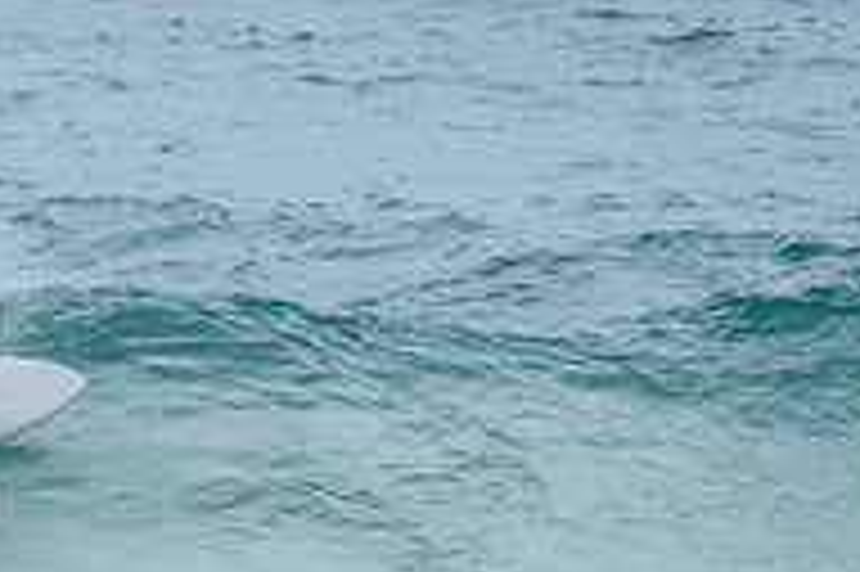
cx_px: -3
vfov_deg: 0.9
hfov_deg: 1.4
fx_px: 35515
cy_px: 412
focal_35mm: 1488
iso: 500
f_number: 8
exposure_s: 1/1600
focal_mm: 400
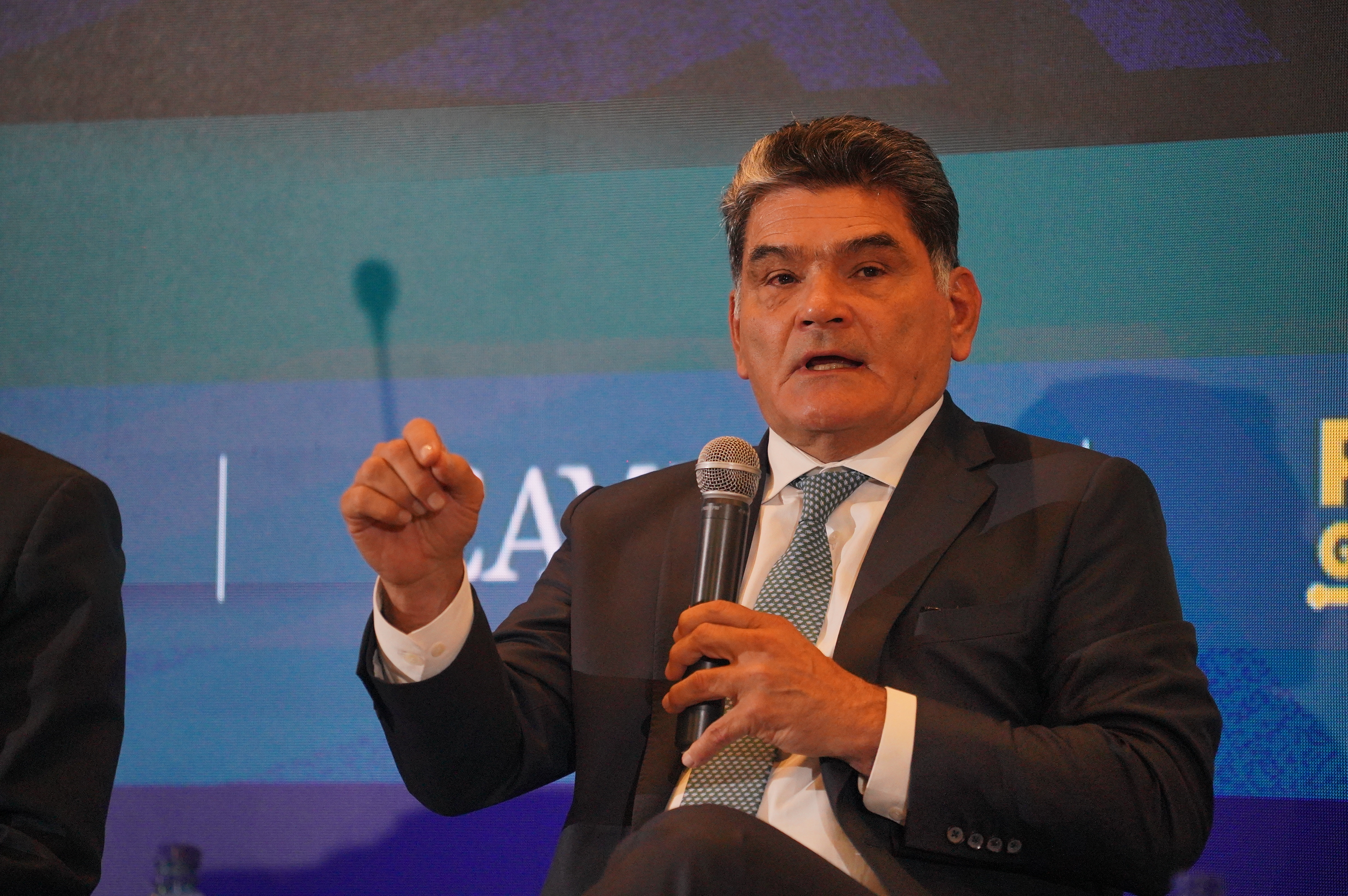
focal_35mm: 200
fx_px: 7482
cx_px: 674
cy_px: 448
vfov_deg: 6.9
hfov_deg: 10.3
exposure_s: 1/500
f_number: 4
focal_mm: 200
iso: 5000
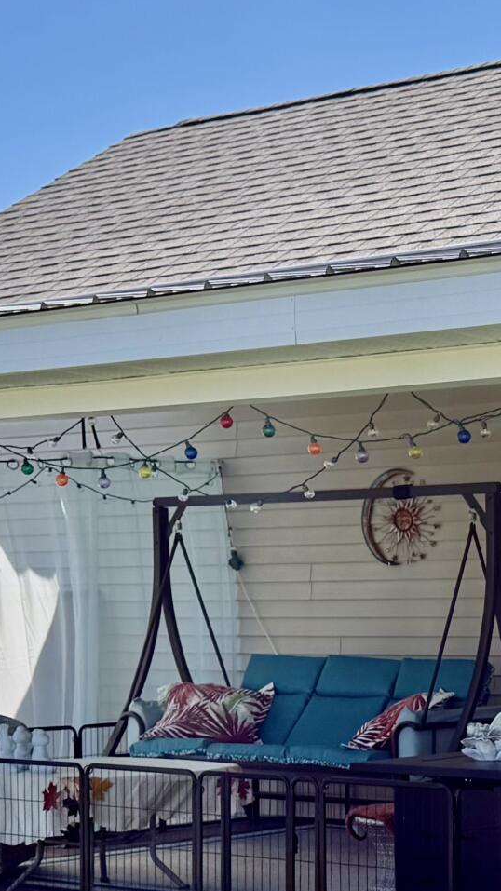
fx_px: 1937
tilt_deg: -1.7
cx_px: 707
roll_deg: +0.2
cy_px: 671
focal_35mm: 82
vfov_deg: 25.6
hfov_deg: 14.0
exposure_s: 1/2703
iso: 80
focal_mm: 6.76
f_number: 1.78
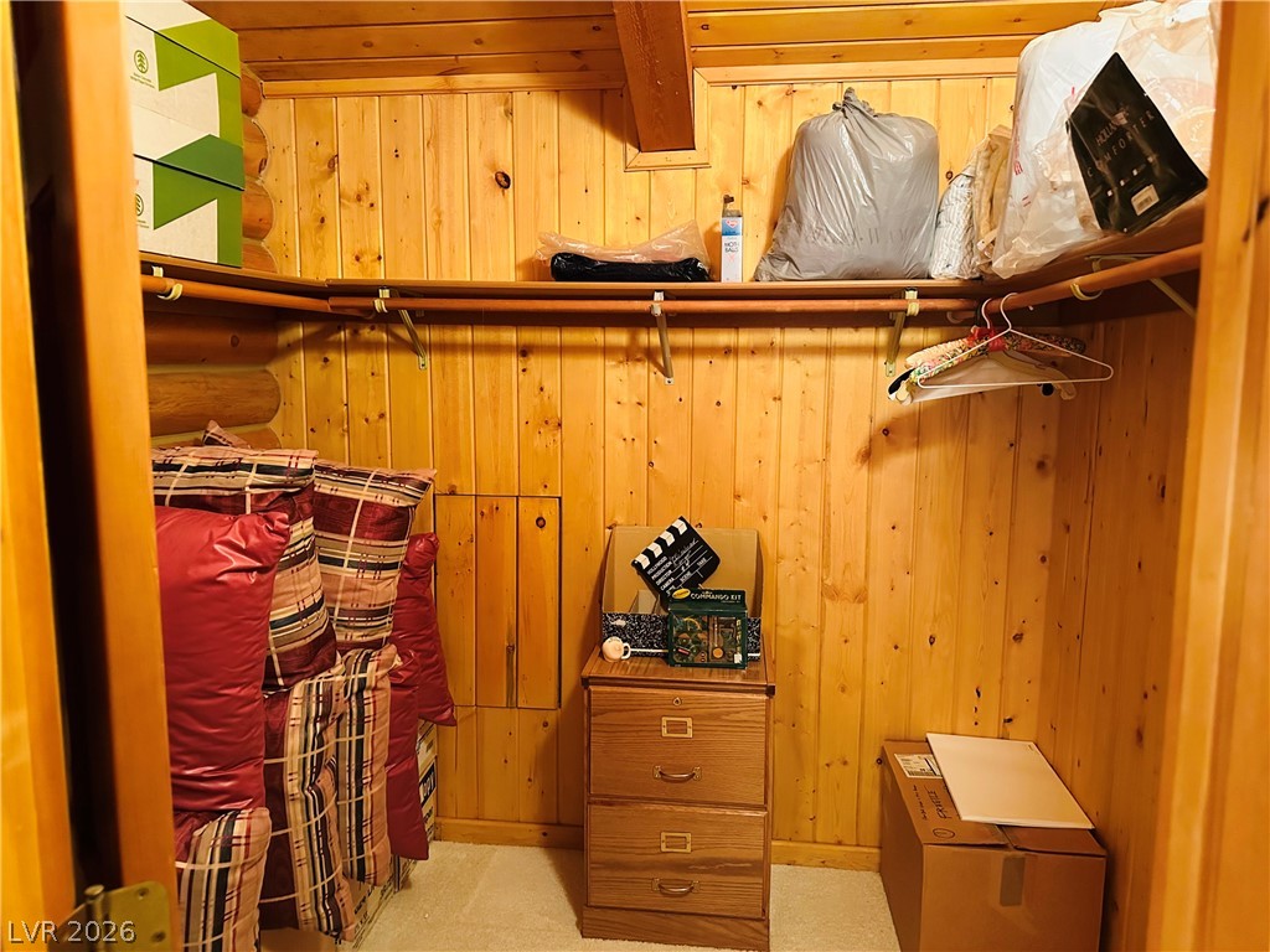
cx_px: 635
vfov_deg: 56.8
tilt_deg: -7.2
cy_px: 476
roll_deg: -0.9
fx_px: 881
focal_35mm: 24
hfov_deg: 71.6
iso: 1000
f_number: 1.78
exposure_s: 1/40
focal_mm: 6.86
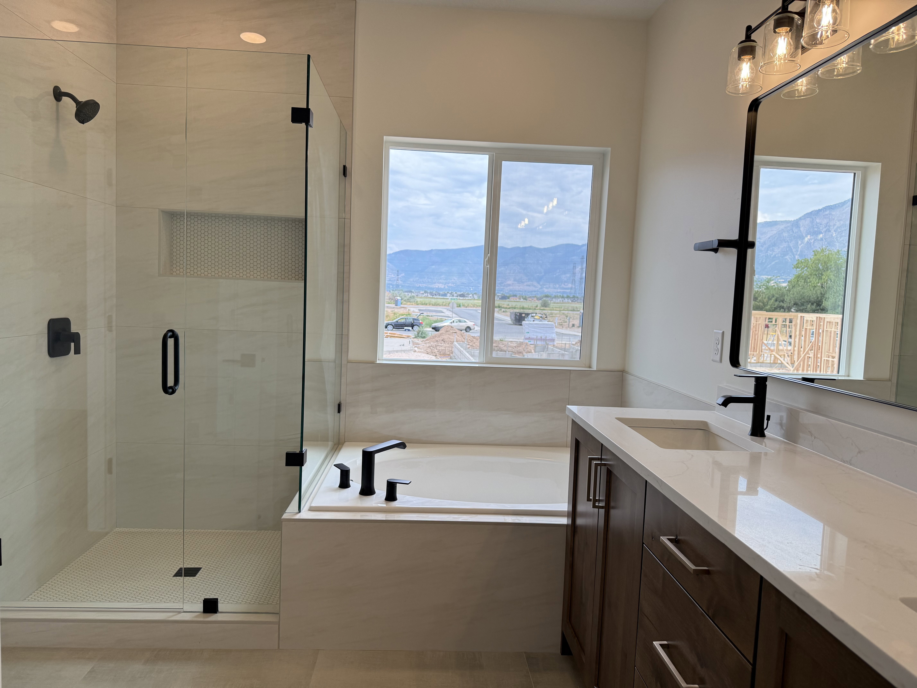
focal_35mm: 24
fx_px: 636
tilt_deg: -3.6
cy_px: 344
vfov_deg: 56.8
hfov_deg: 71.6
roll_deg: -2.1
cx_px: 458
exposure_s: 1/627
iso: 100
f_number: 1.78
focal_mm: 6.76
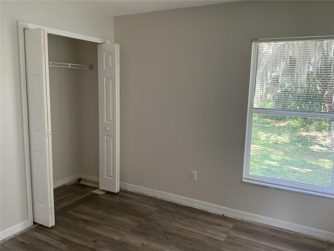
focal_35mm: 29
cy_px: 126
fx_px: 280
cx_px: 167
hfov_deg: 61.7
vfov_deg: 48.2
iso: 80
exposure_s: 1/60
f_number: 1.8
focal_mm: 3
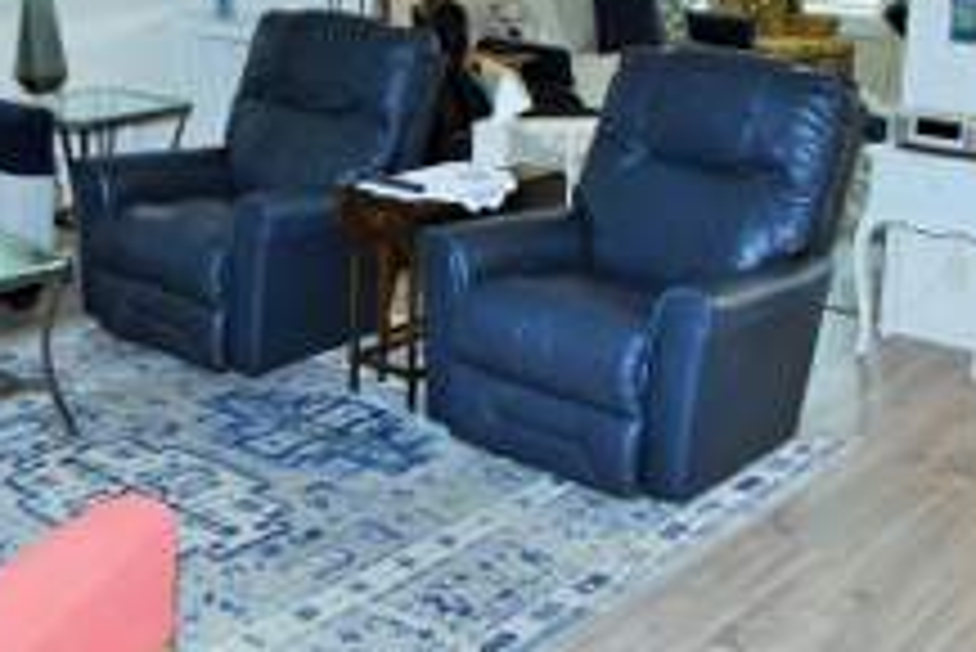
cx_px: 378
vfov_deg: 25.3
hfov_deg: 37.3
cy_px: 187
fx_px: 1438
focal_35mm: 53
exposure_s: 1/60
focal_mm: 16
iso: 200
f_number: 4
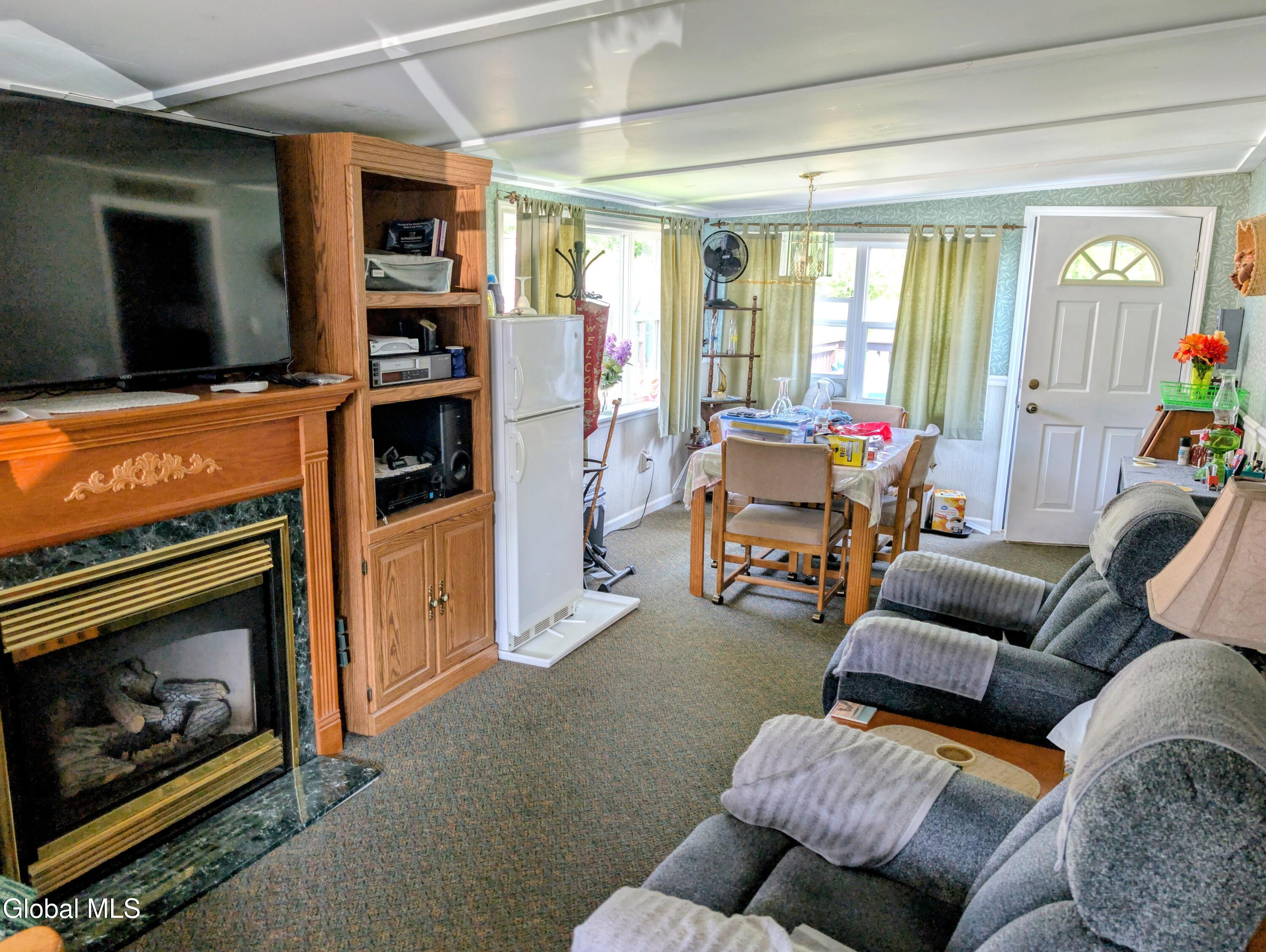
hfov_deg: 71.5
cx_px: 633
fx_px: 879
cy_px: 476
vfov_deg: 56.9
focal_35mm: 24
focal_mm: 6.9
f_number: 1.68
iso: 66
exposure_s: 1/66.2
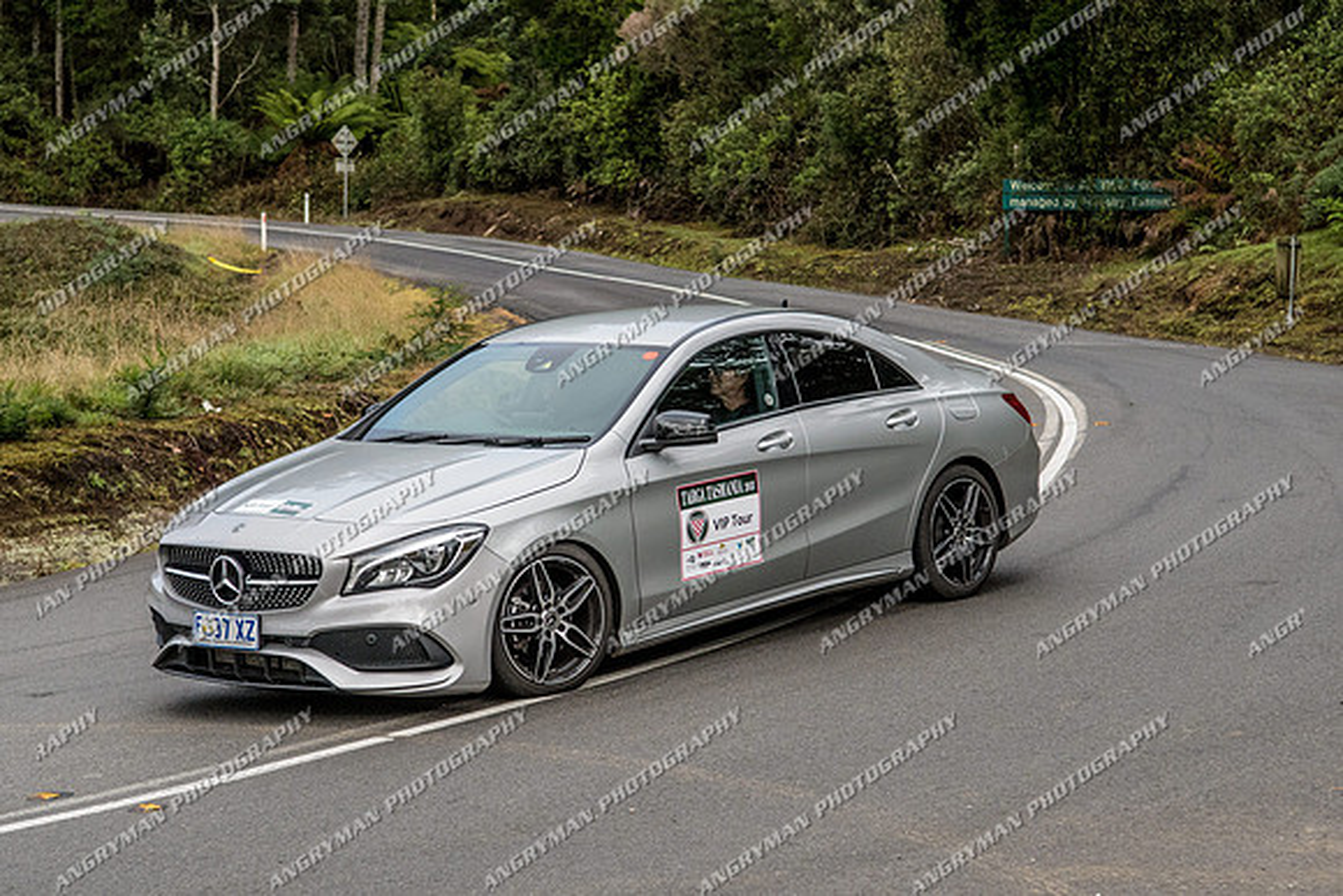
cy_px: 500
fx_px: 2808
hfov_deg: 26.9
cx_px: 672
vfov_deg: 18.1
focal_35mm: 75
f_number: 4
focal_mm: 45
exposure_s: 1/2500
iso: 800
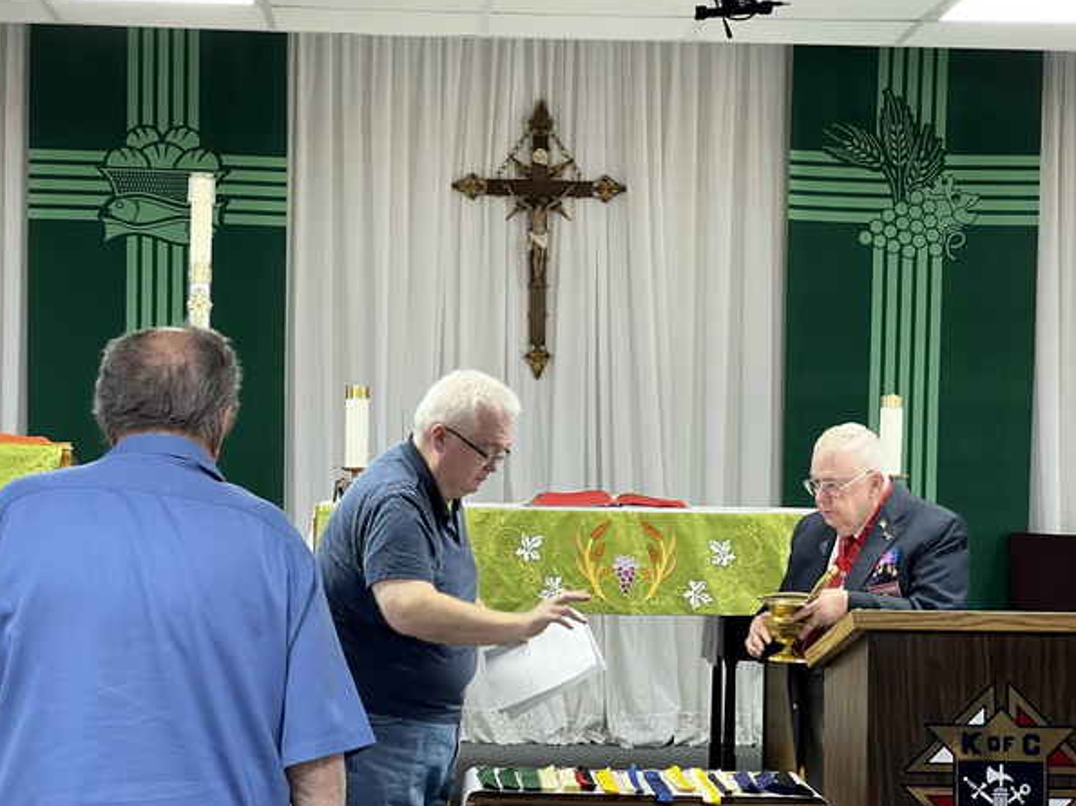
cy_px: 424
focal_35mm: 83
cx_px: 533
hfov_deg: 23.6
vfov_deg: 17.8
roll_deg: -0.8
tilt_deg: +0.2
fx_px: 2579
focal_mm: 9
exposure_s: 1/60
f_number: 2.8
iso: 400
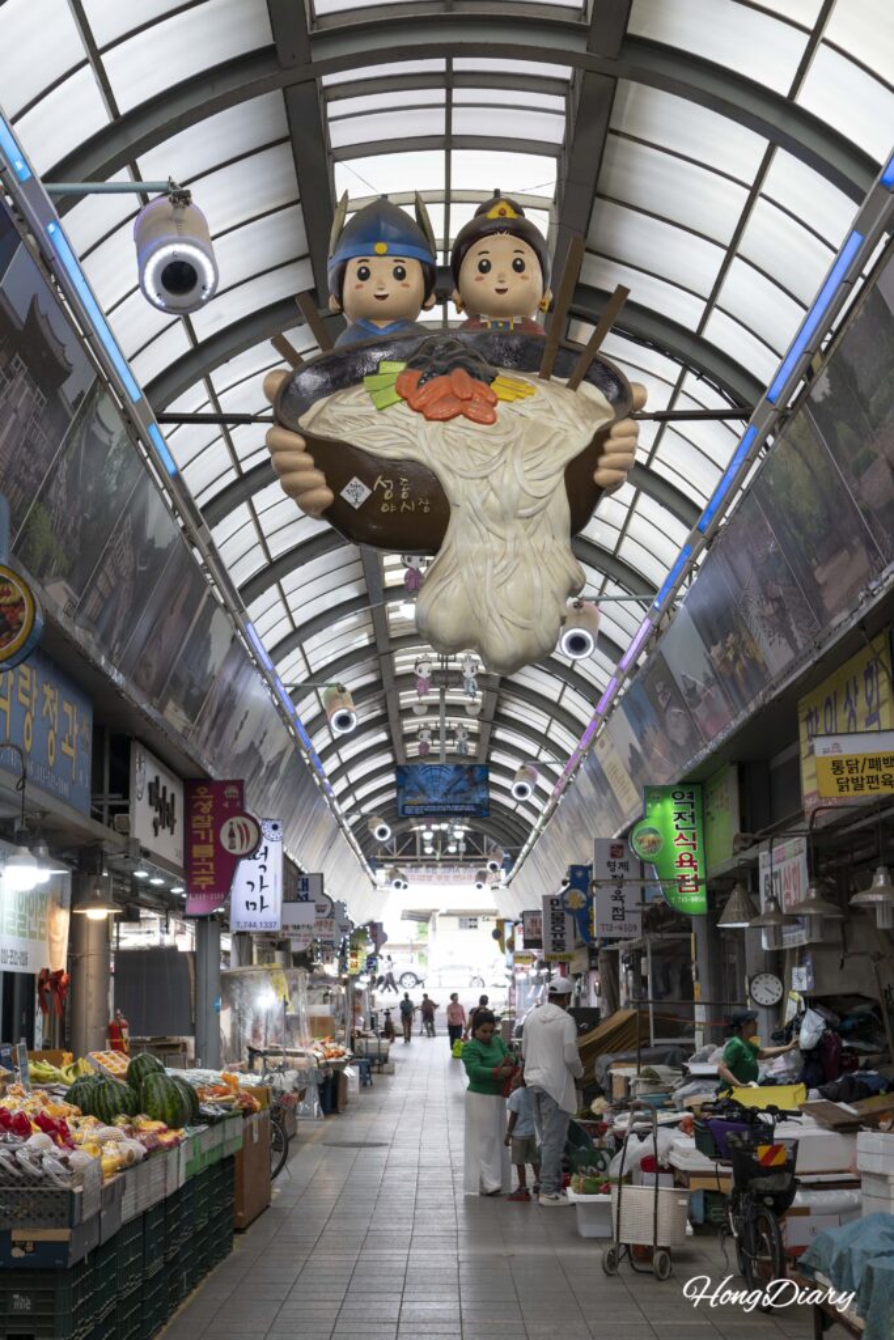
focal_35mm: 45
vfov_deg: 43.6
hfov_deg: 29.9
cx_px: 447
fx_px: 1676
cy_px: 670
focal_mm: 45
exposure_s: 1/160
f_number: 5.6
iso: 400
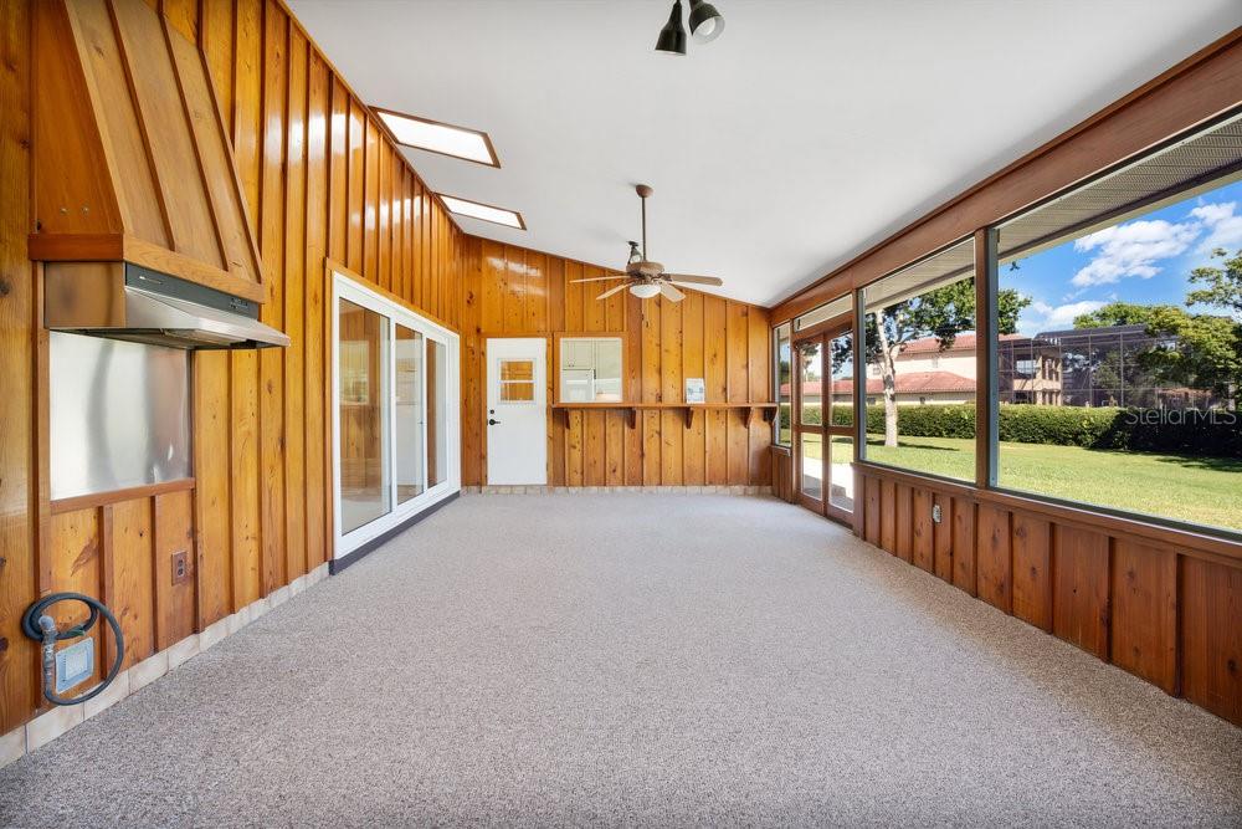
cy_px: 414
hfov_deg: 96.7
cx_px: 621
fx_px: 552
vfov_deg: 73.8
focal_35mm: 16
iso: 640
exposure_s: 1/10
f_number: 8
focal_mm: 16
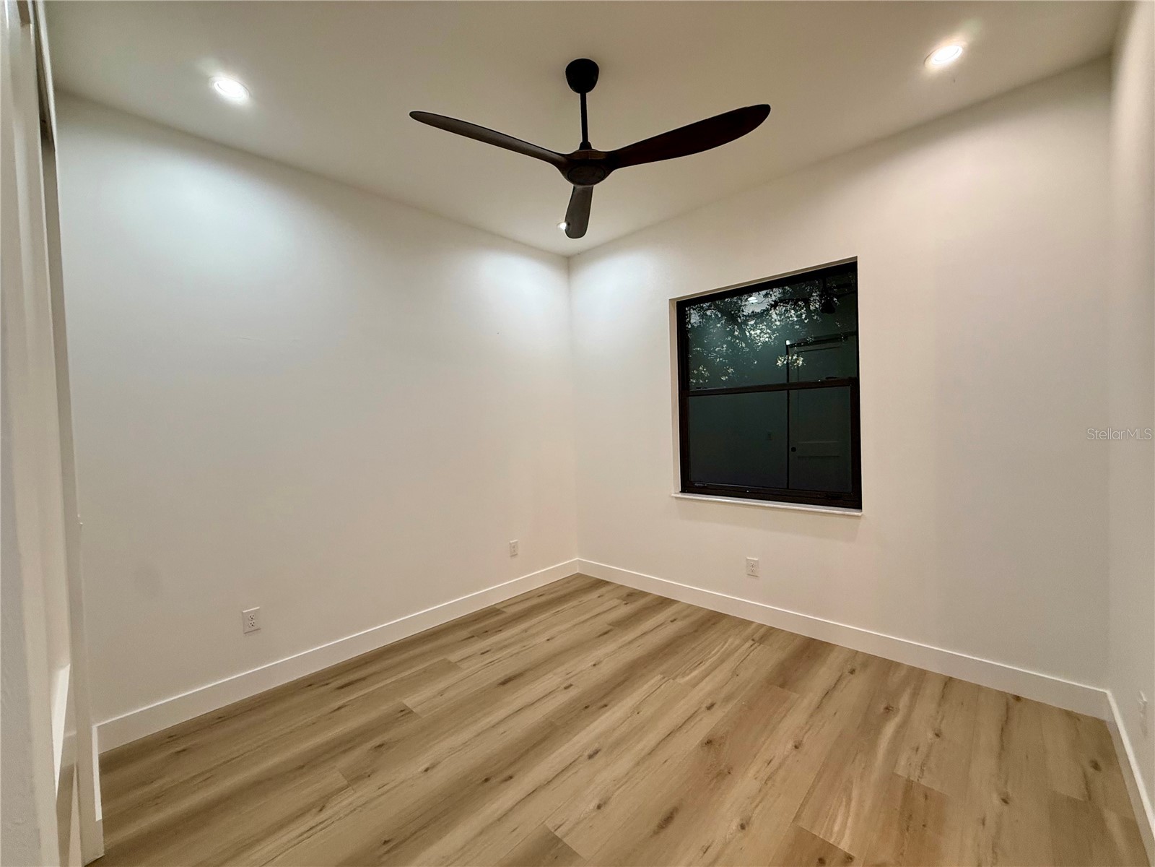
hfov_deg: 102.1
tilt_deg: -1.3
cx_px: 578
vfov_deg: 85.7
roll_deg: +1.4
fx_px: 467
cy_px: 434
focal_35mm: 14
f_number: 2.2
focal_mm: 2.22
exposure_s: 1/120
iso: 250
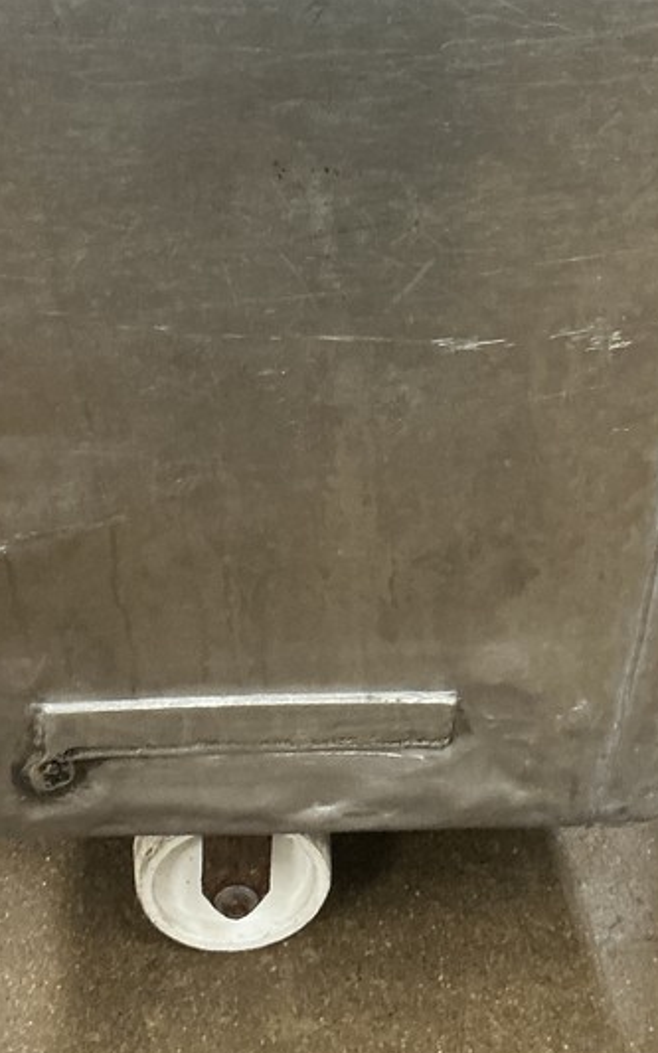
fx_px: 1636
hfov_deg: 22.7
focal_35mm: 57
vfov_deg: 35.1
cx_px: 306
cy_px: 292
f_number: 1.8
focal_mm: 3
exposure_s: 1/60
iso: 250
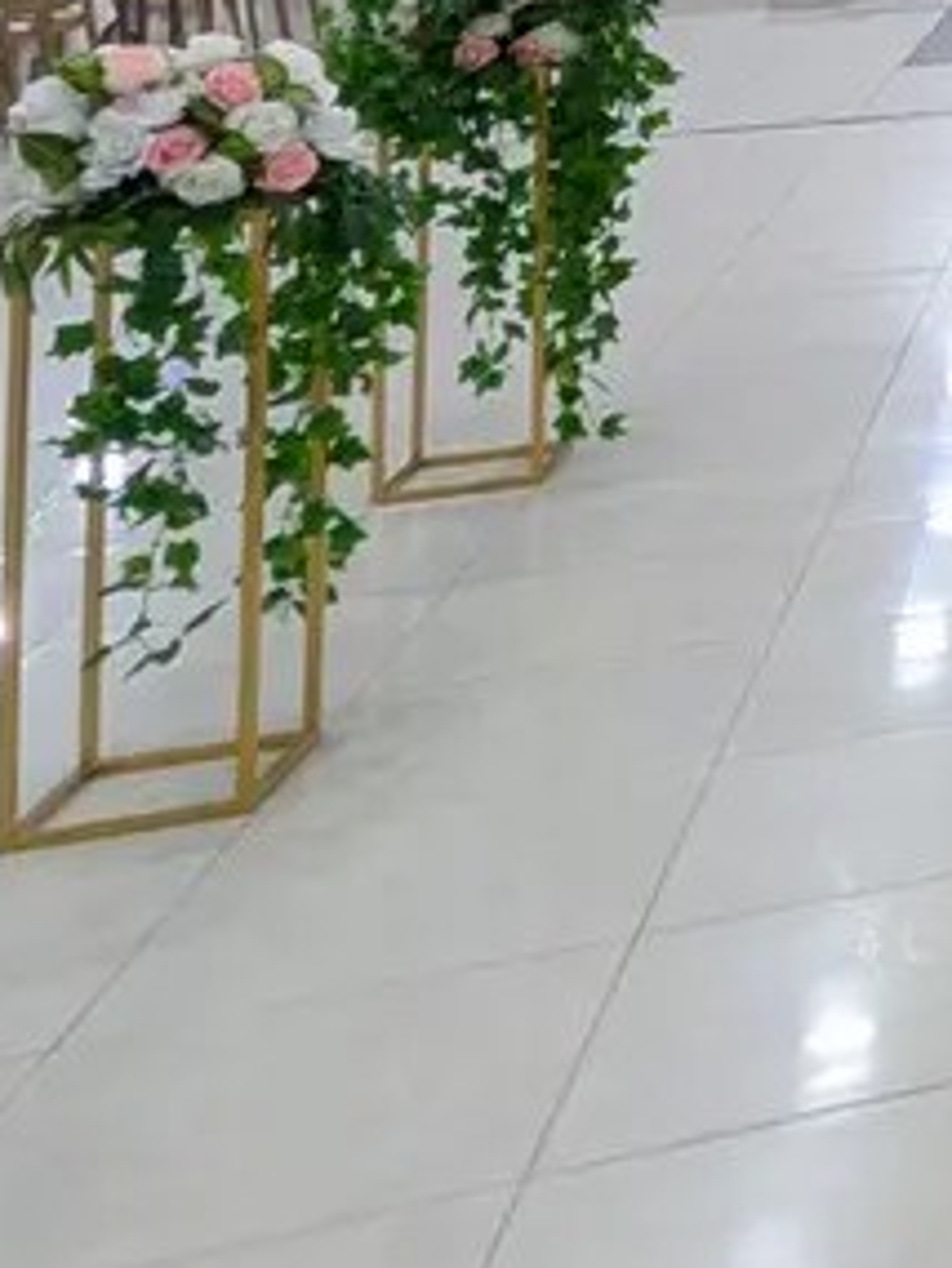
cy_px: -400
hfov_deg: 14.7
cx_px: 2322
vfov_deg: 27.2
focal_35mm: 59
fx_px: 2162
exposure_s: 1/21.5
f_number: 1.7
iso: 46
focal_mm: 2.02
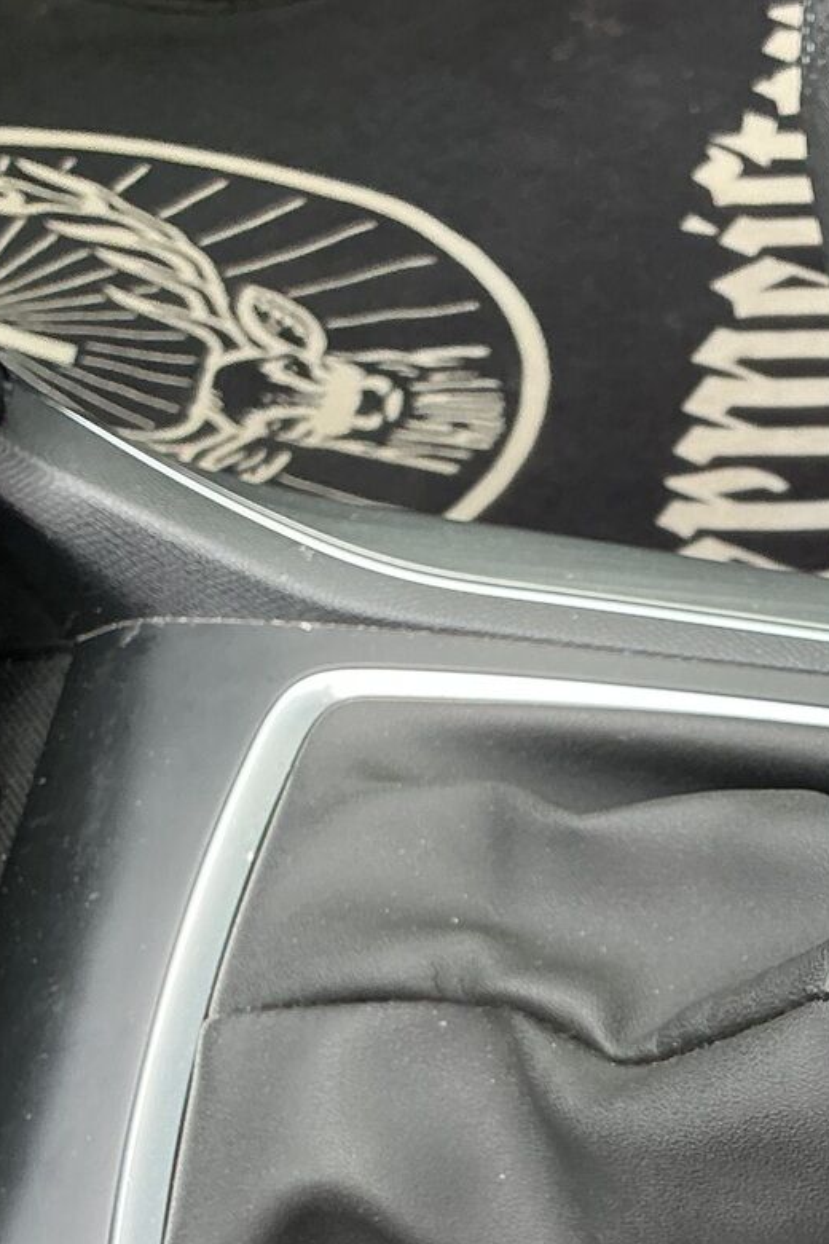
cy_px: 840
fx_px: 2280
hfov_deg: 19.7
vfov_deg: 30.3
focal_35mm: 66
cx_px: 910
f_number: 1.8
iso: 40
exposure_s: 1/60
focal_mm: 3
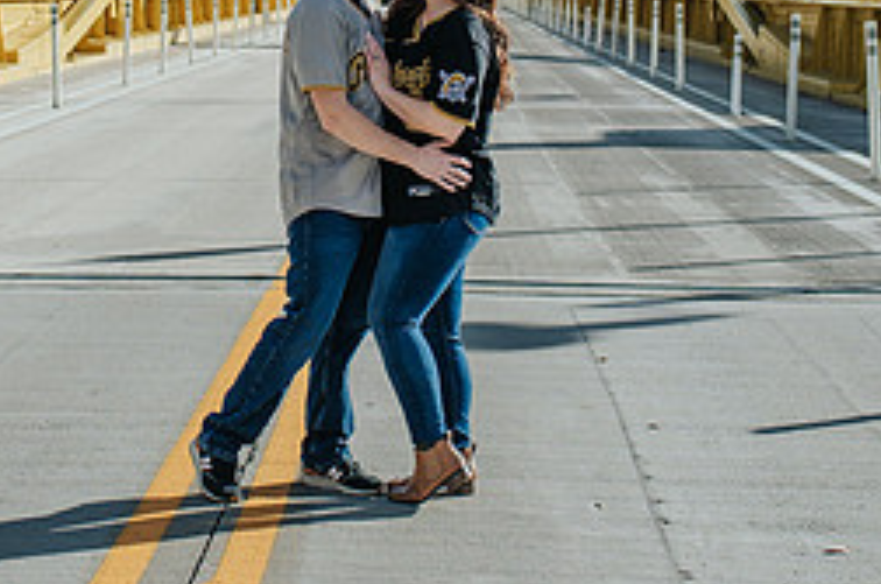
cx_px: 251
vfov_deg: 13.5
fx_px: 2418
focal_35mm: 99
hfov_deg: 20.5
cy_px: -52
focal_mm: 35
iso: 100
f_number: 3.5
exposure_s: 1/2000
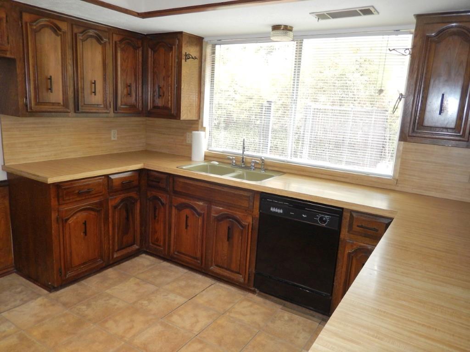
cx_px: 235
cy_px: 176
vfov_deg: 54.9
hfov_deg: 69.4
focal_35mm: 25
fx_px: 339
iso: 200
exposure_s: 1/30
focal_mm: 4.5
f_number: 3.4
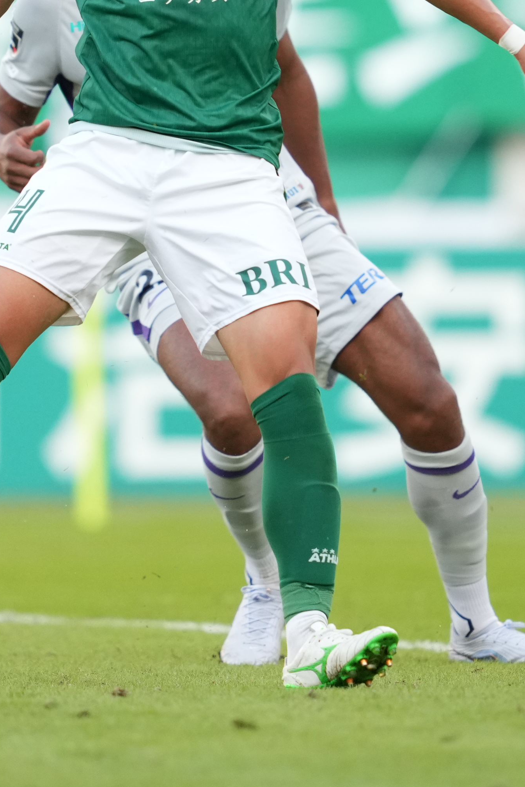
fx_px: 24337
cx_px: 154
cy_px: 174
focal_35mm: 1113
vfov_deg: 1.9
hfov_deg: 1.2
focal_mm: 400
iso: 1600
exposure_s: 1/1600
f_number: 2.8
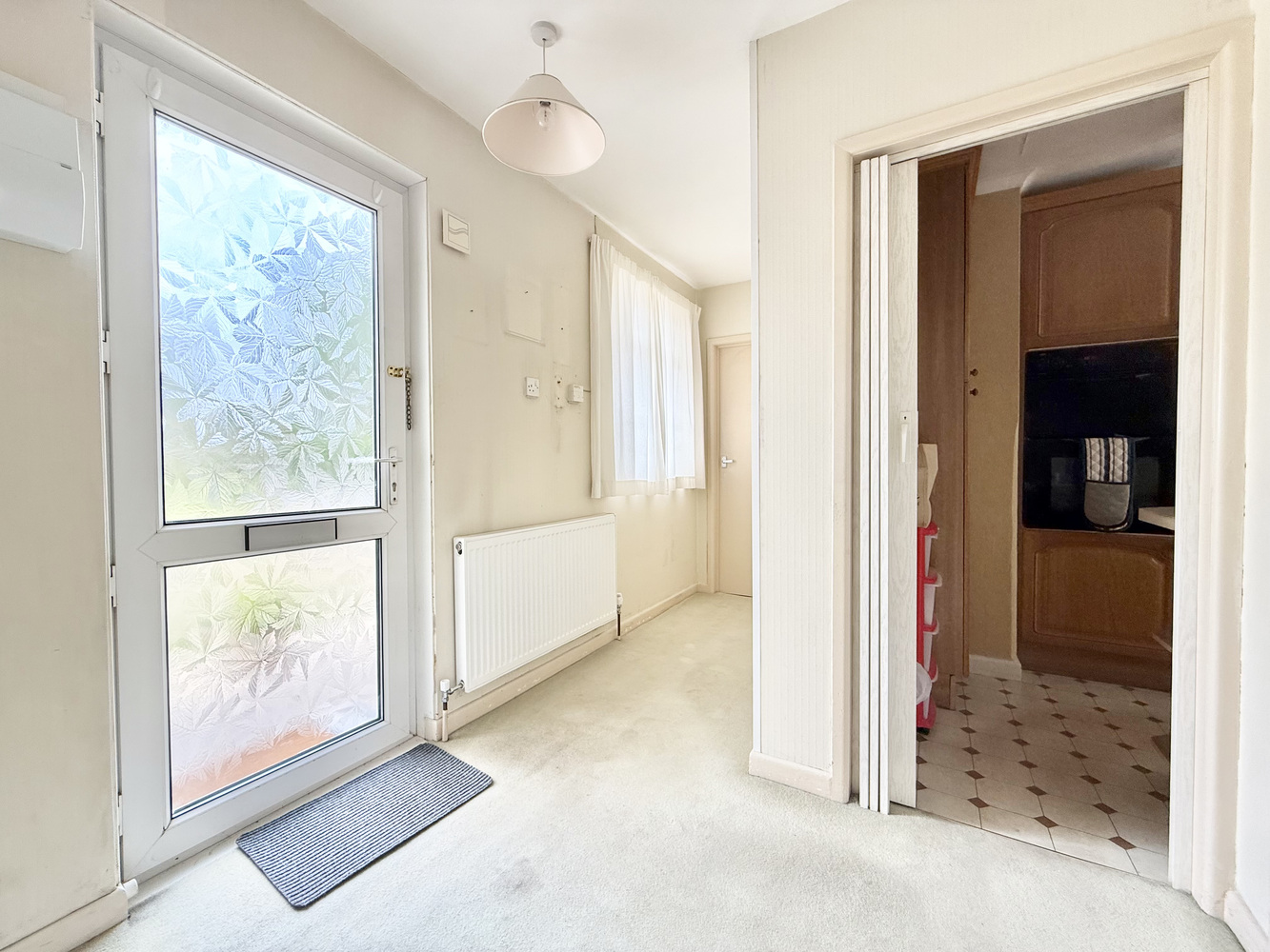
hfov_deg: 102.1
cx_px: 635
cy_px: 476
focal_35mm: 14
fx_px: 514
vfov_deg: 85.7
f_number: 2.2
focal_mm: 2.22
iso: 125
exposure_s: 1/99
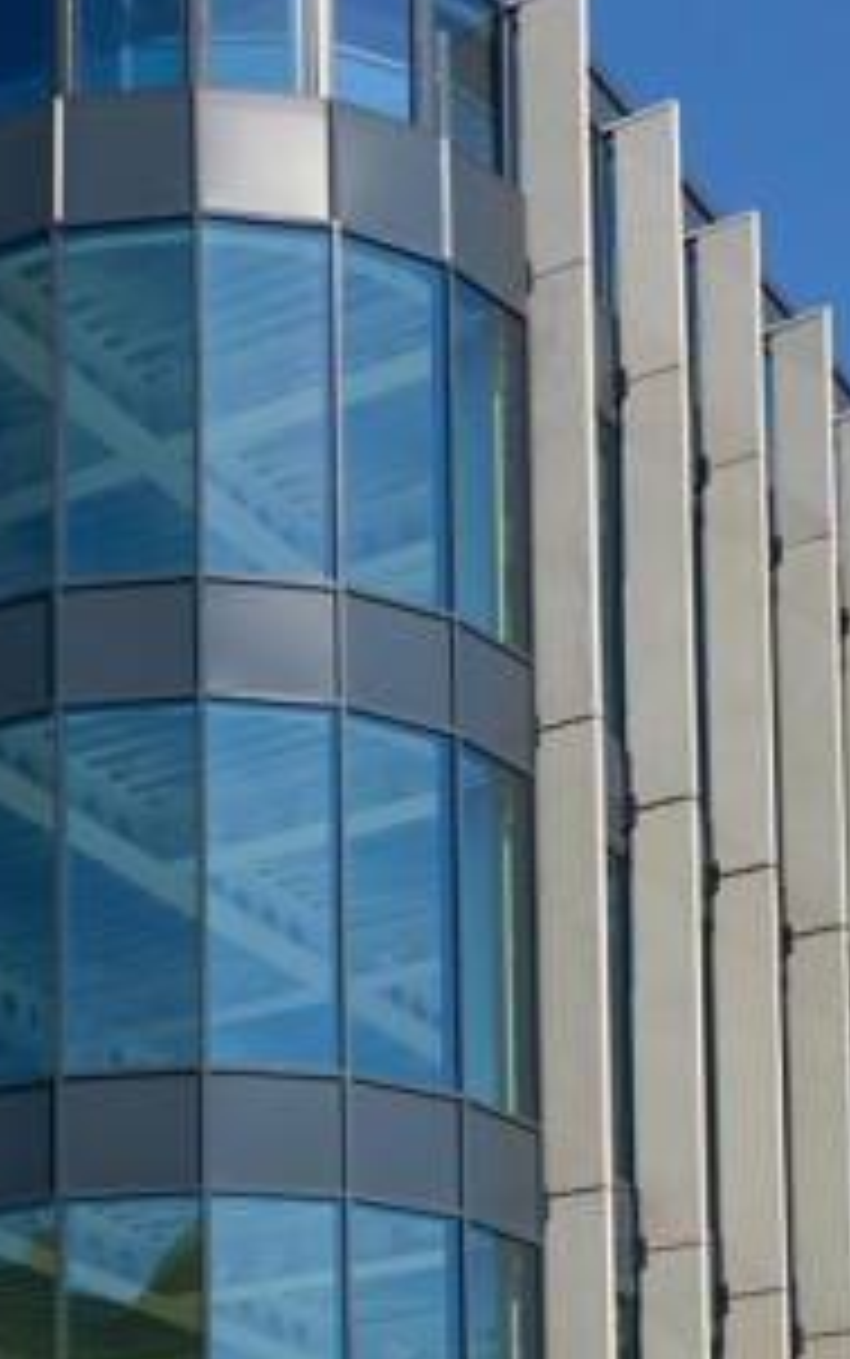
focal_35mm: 83
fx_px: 3073
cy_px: 1100
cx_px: -112
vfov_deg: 24.5
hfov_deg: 15.3
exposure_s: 1/500
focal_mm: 24
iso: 160
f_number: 8
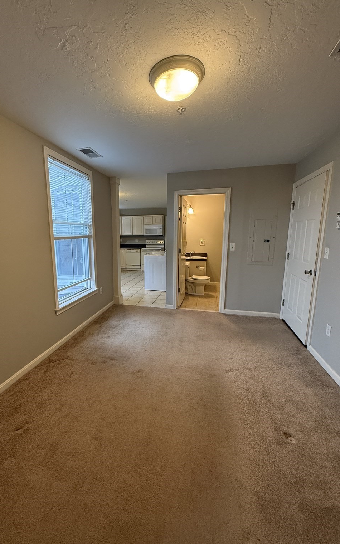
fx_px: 222
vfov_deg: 101.5
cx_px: 141
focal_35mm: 15
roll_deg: +0.6
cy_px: 273
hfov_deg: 74.2
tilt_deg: -8.4
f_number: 2.2
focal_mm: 2.22
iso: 250
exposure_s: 1/60
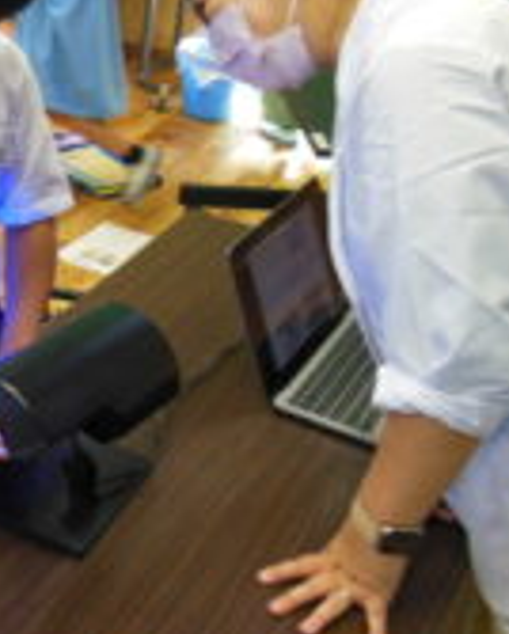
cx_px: -84
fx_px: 1147
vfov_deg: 30.9
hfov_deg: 23.2
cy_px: 292
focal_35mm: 61
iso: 400
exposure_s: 1/40
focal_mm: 5.2
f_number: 3.7
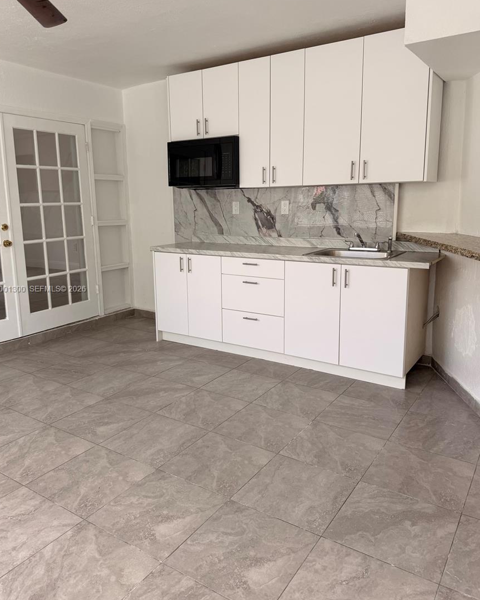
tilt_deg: -10.2
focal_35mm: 26
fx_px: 462
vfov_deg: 66.0
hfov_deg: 54.9
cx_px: 233
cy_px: 290
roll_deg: +0.0
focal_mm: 6.76
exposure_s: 1/121
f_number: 1.78
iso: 80
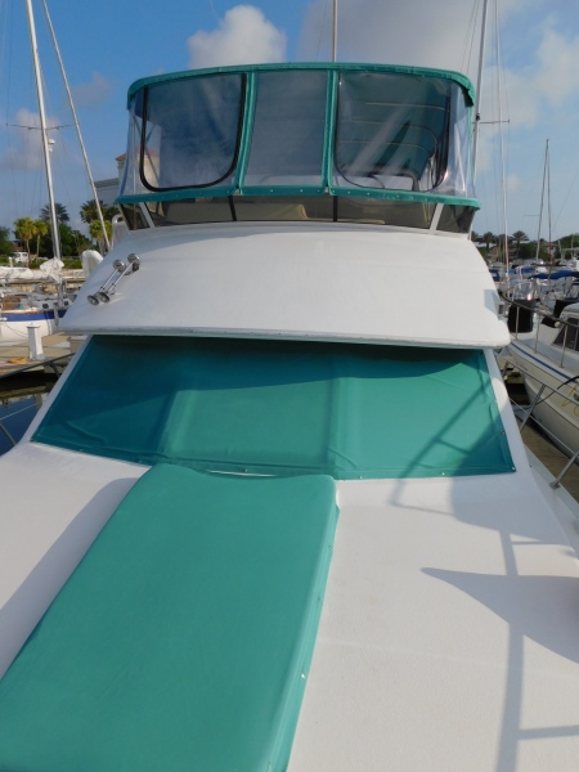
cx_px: 290
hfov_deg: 58.9
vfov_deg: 73.9
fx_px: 513
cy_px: 386
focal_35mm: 23
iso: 125
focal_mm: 4
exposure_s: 1/800
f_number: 6
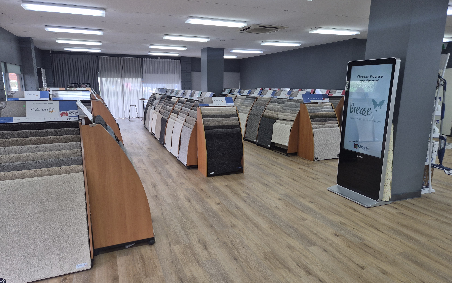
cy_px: 148
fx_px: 308
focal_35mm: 25
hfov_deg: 72.5
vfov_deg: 49.3
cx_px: 229
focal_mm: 5.4
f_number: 1.8
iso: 50
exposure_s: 1/100
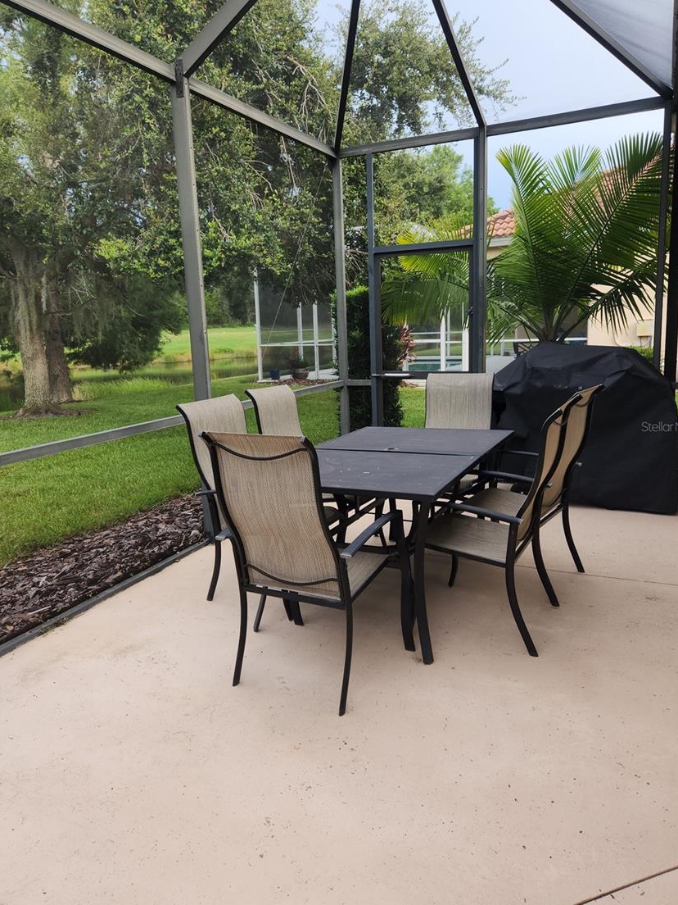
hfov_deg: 54.9
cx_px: 331
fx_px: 653
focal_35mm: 25
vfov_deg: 69.3
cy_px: 426
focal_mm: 5.4
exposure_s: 1/209
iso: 20
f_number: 1.8
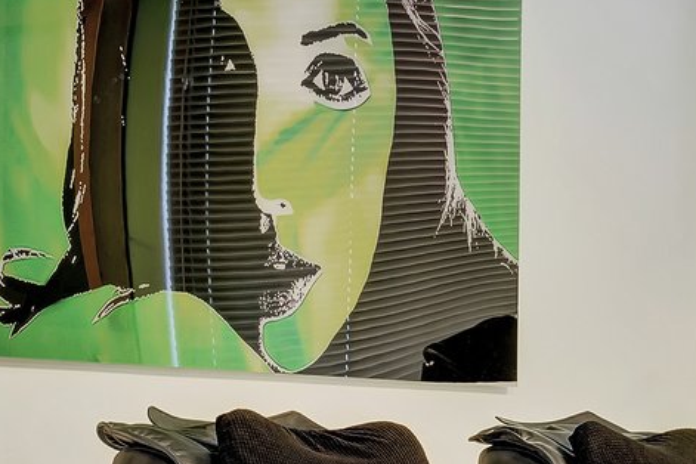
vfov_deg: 9.7
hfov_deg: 14.5
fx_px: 2687
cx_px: 695
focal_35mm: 139
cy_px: 568
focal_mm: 32
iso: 400
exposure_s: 1/5
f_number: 7.1
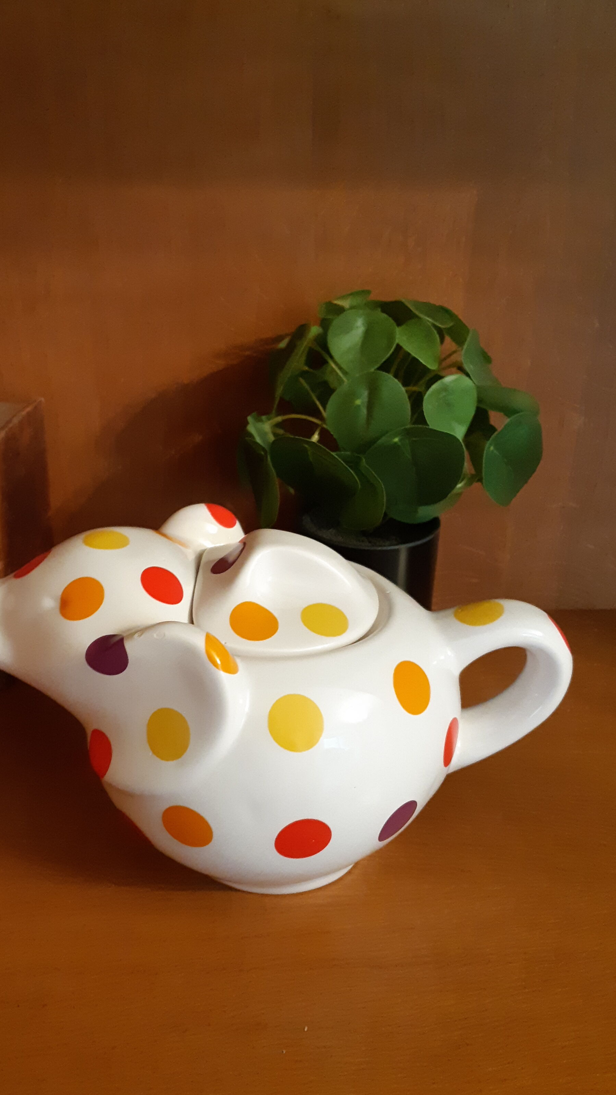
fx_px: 842
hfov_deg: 40.0
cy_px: 546
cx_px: 238
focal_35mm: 29
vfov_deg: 66.1
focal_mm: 3.93
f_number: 1.7
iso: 400
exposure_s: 1/25
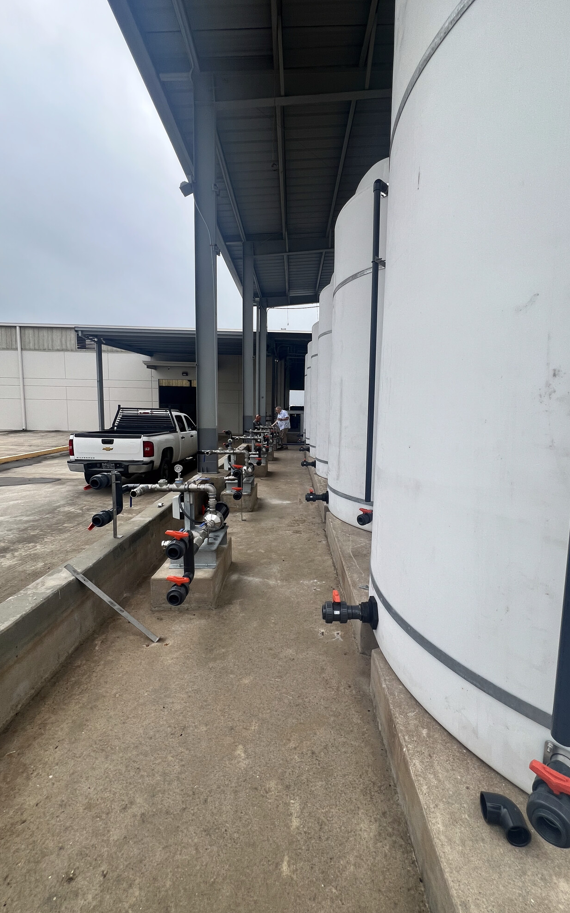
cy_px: 452
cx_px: 303
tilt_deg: -5.9
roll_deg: -2.3
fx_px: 348
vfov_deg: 105.3
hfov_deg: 78.5
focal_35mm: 14
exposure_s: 1/652
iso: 32
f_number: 1.8
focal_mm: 1.57
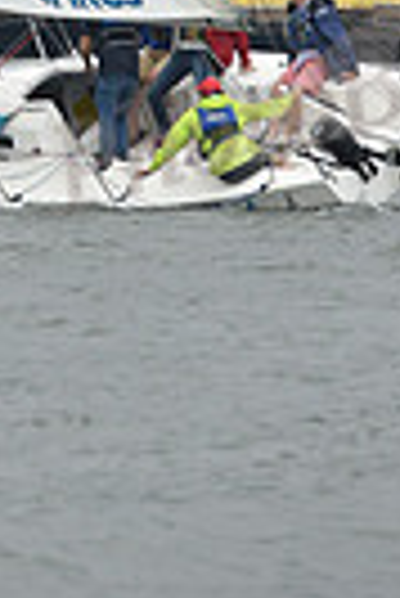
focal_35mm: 872
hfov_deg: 1.6
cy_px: -531
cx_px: -178
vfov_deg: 2.4
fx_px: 14495
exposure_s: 1/800
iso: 400
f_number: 7.1
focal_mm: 200
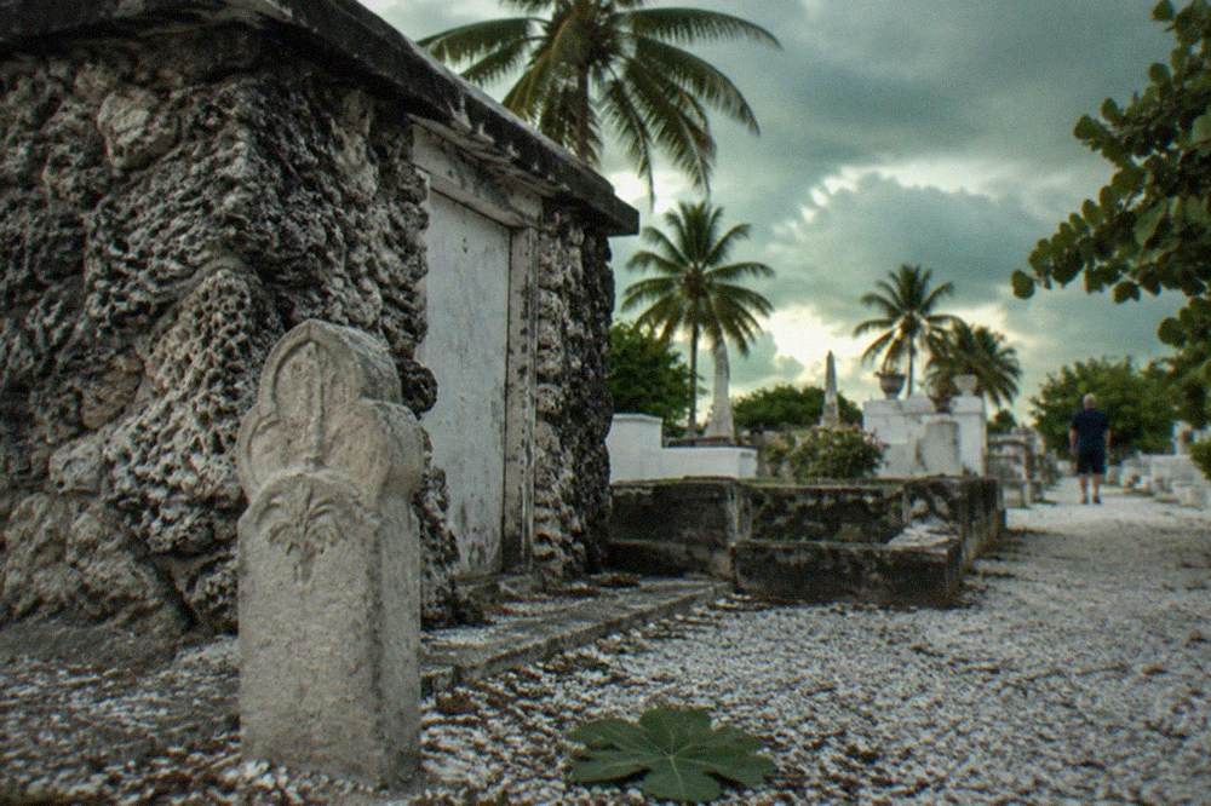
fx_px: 1345
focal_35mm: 40
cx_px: 606
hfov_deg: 48.5
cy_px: 403
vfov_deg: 33.4
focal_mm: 40
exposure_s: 1/500
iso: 320
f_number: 4.5
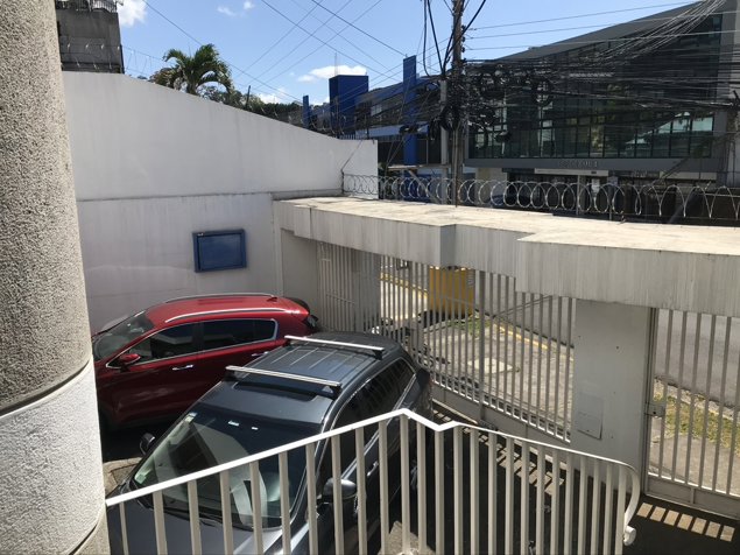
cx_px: 370
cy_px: 278
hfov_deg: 63.5
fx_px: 598
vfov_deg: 49.7
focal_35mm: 28
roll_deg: +1.2
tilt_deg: -9.3
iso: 20
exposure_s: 1/2591
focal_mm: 3.99
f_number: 1.8
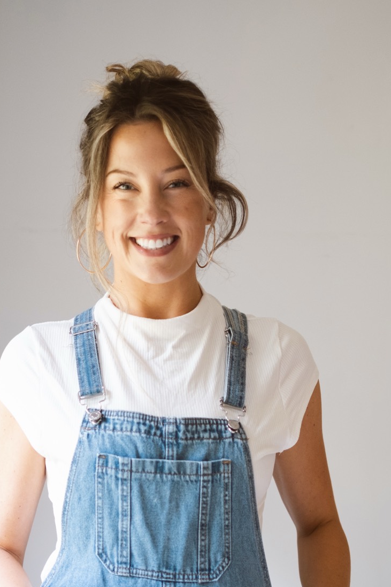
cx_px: 151
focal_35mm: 87
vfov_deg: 23.1
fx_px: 1418
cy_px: 463
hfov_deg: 15.7
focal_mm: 35
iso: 800
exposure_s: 1/250
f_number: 1.4
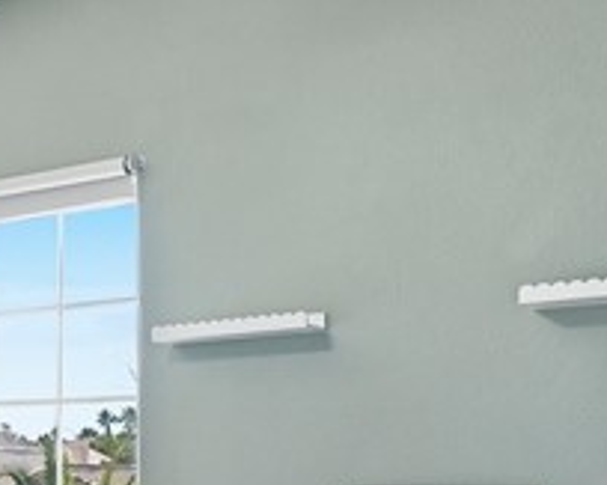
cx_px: -140
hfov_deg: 24.4
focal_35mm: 70
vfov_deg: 21.0
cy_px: 503
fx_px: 1257
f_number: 9
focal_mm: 14
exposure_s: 1/1250
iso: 800
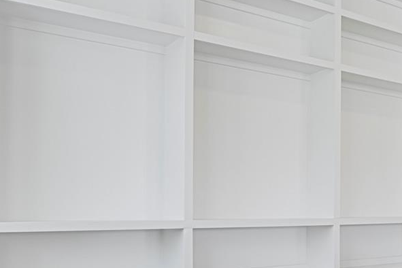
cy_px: 203
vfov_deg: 28.8
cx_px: 474
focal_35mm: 46
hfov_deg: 34.7
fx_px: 514
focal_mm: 17
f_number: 8
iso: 250
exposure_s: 1.6
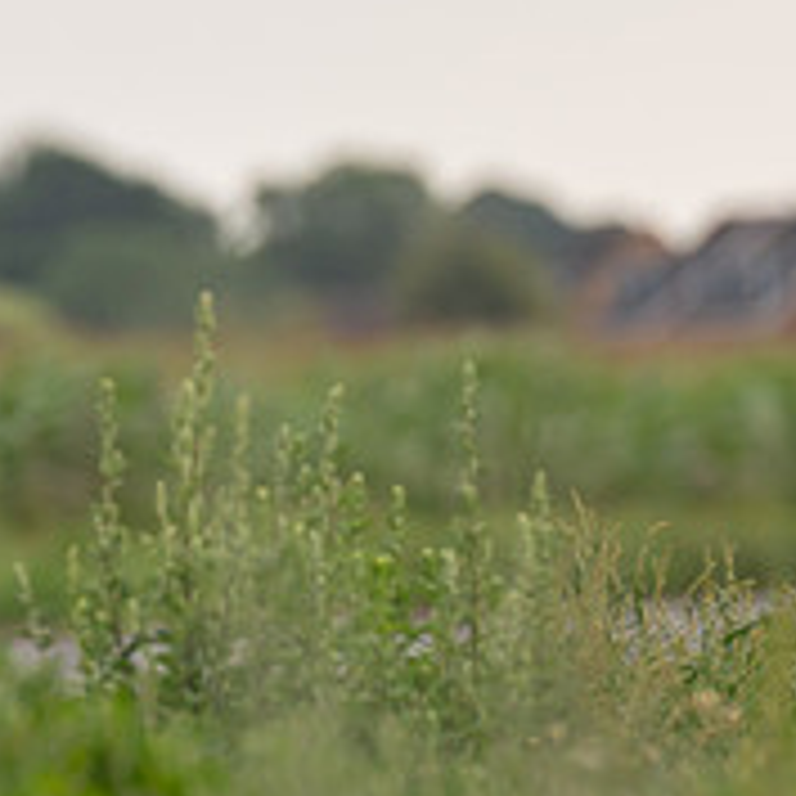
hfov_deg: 2.0
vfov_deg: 2.0
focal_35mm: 894
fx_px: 23258
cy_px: 306
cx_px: -246
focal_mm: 200
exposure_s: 1/800
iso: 100
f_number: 3.5
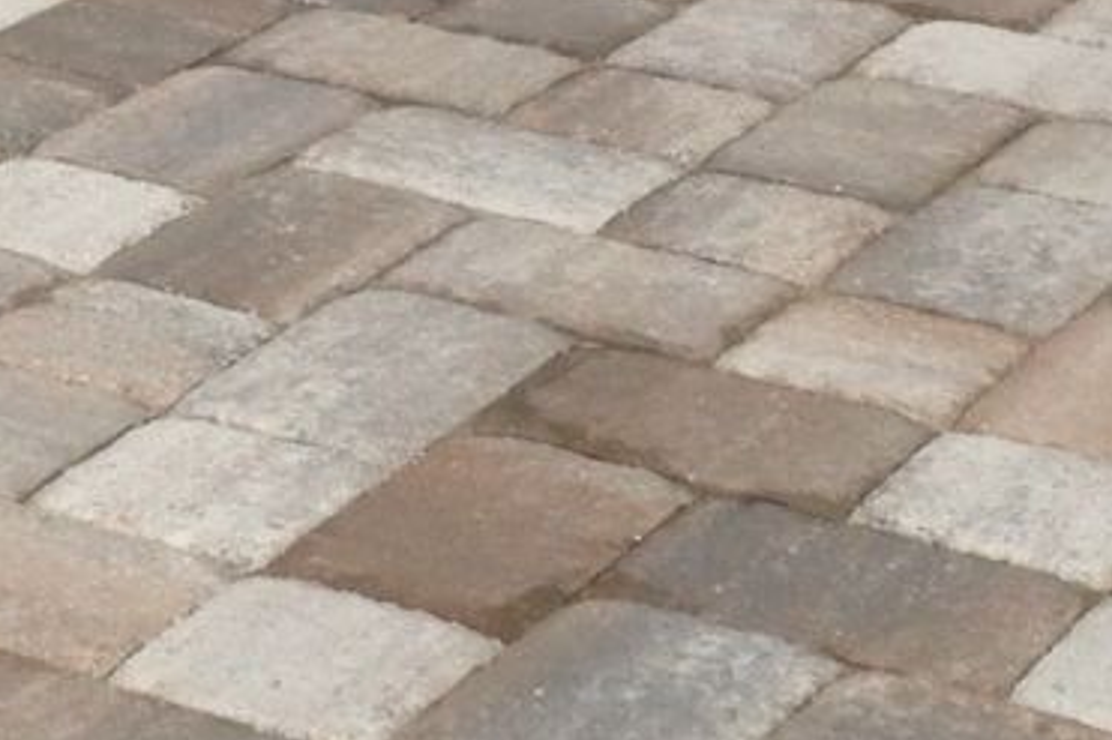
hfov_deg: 13.8
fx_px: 4569
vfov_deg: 9.2
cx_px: 213
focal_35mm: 148
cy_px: 57
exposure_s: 1/1486
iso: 50
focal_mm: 4.13
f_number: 2.4
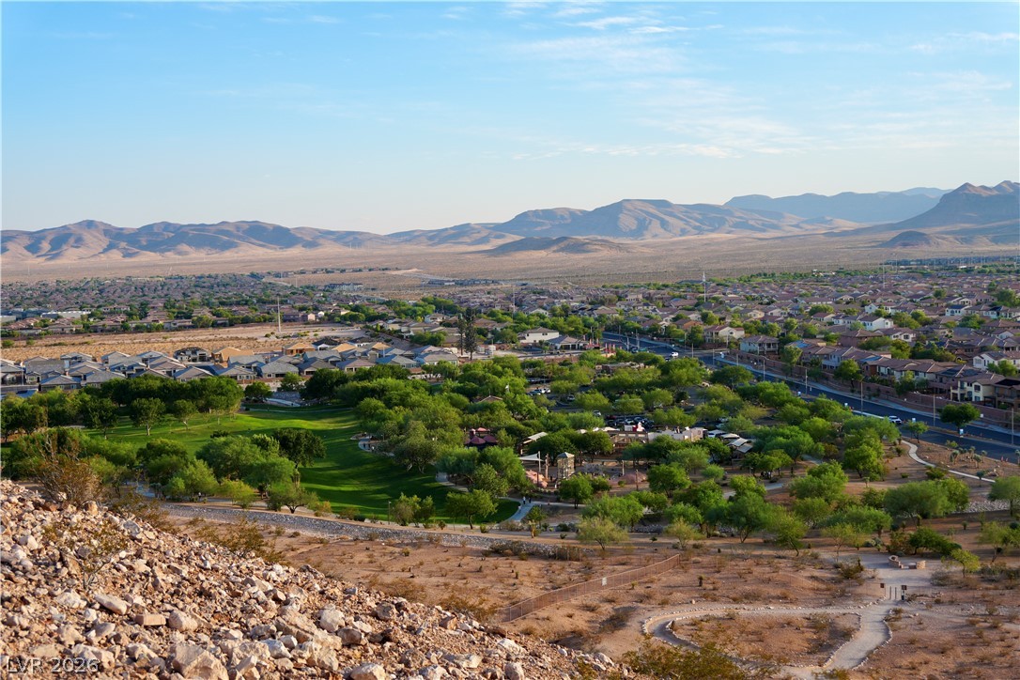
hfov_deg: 42.3
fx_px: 1317
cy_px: 340
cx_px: 510
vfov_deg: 28.9
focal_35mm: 46
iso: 100
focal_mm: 31
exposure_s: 1/320
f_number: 5.6
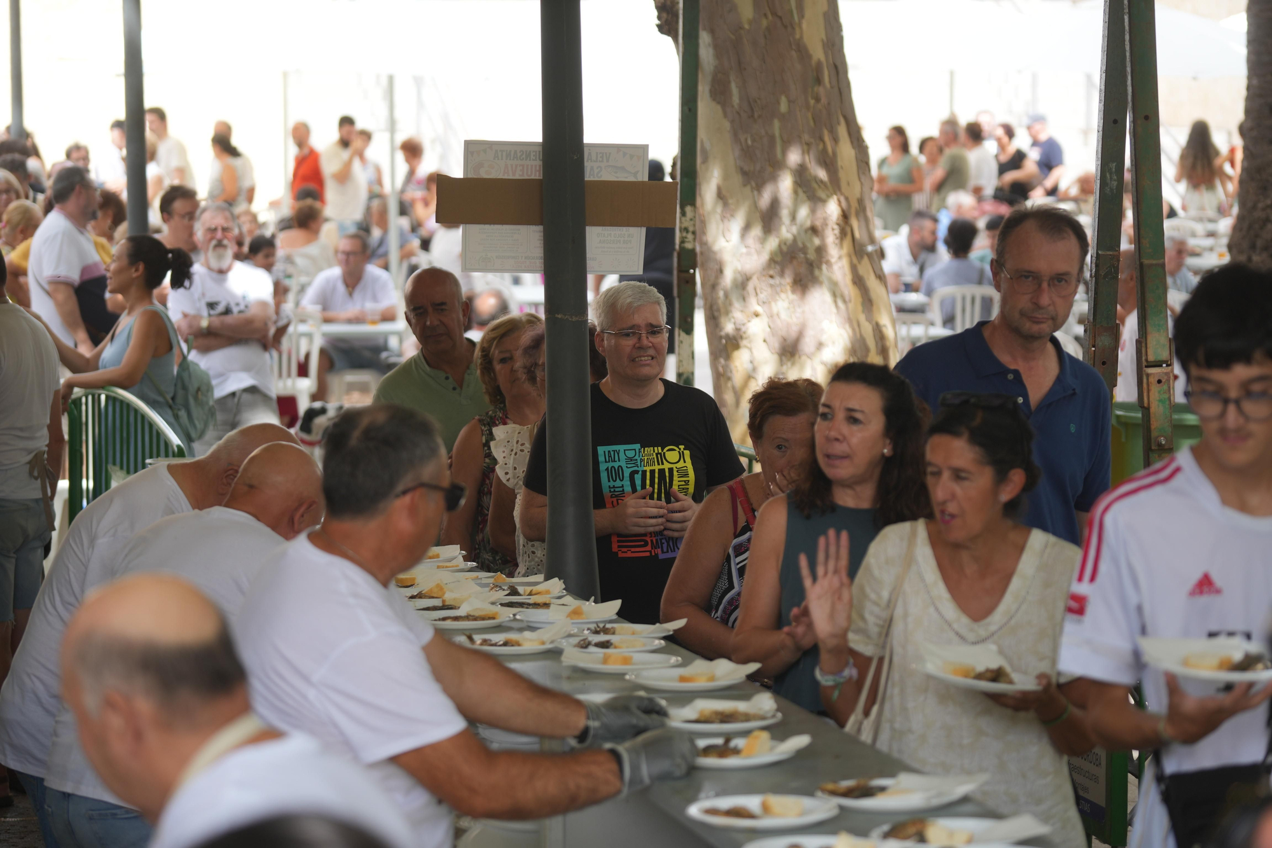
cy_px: 424
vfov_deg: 12.6
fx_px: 3851
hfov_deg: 18.8
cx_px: 636
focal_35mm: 109
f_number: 4
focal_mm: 109
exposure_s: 1/250
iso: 160
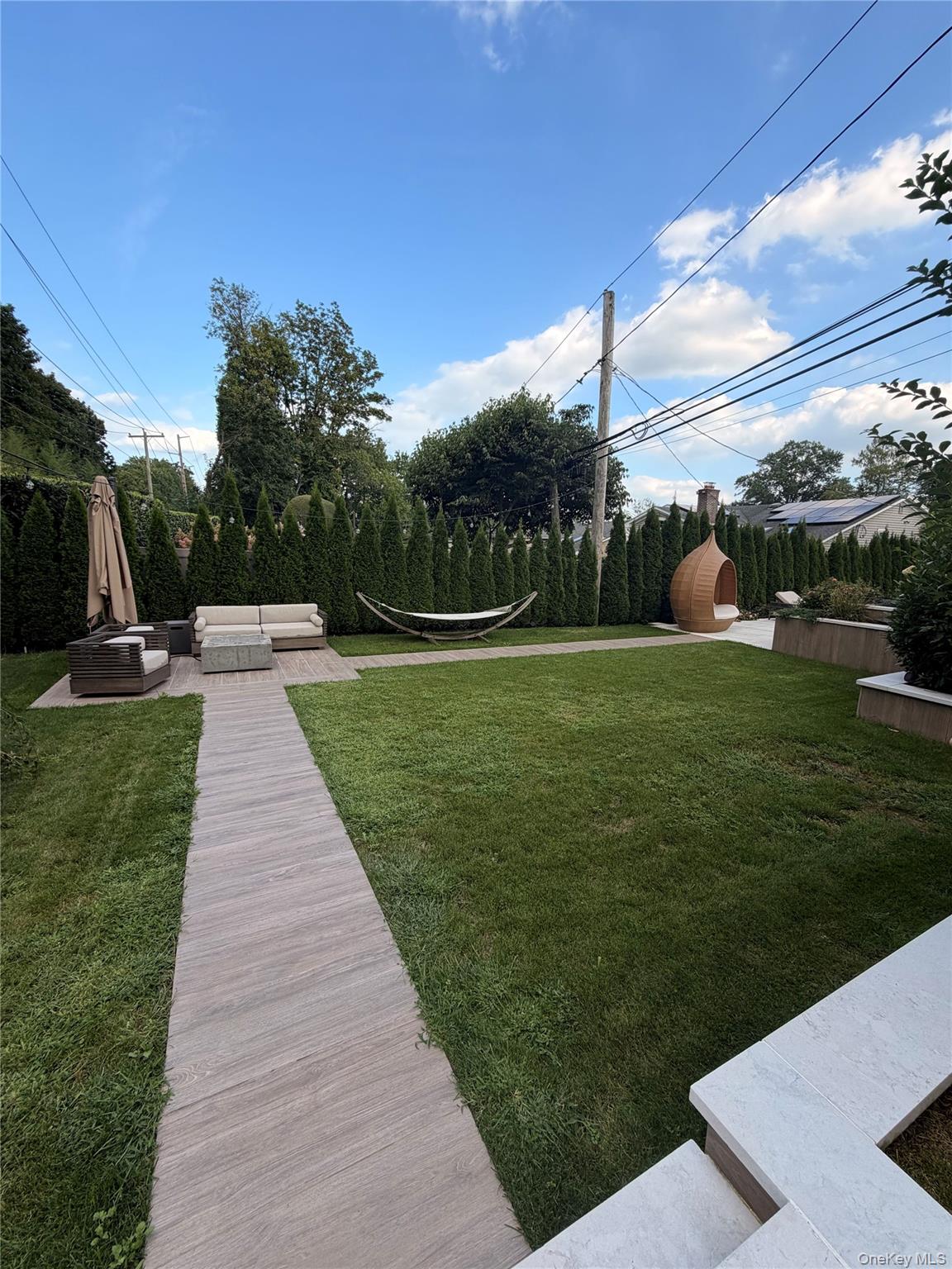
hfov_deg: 85.7
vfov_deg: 102.1
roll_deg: -2.5
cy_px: 634
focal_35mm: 14
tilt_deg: -9.7
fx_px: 513
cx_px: 476
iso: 40
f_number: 2.2
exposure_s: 1/631
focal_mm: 2.22
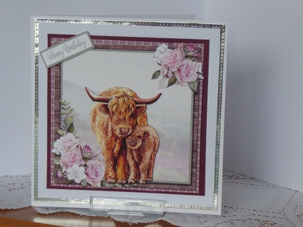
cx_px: 152
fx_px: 796
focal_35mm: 91
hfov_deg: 21.5
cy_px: 114
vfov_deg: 16.2
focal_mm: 15
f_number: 4.8
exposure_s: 1/50
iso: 400
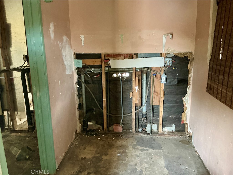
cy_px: 88
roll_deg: +1.3
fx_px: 195
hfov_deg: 61.7
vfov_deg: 48.2
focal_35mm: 29
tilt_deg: -12.6
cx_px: 116
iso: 400
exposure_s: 1/30
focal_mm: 3
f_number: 1.8
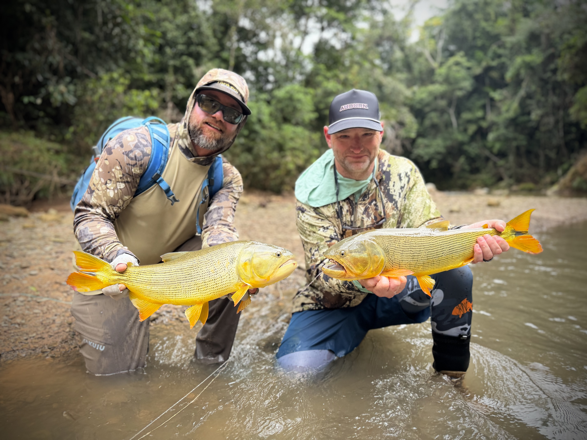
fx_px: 407
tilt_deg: -4.3
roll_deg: +2.7
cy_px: 220
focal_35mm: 24
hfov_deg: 71.6
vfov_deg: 56.8
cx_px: 294
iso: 64
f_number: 1.78
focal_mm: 6.76
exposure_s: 1/121
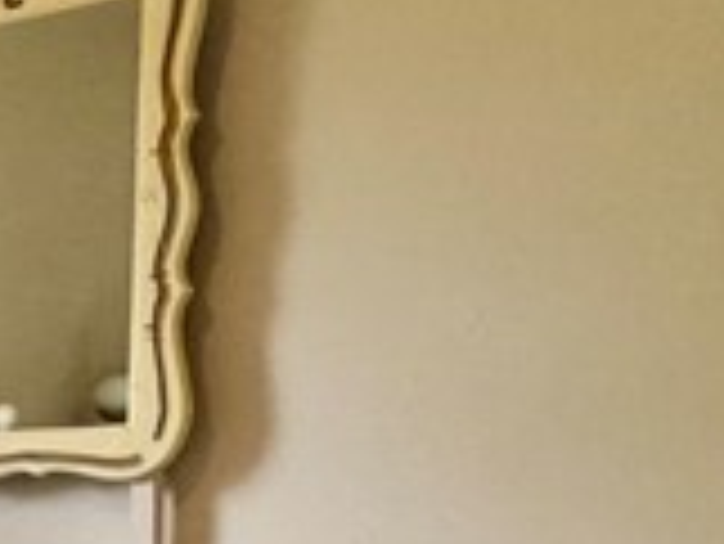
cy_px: 701
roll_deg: +0.1
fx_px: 1863
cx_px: -1093
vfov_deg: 15.8
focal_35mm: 89
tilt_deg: -5.7
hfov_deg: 13.9
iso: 160
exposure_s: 1/120
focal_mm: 2.22
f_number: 2.2
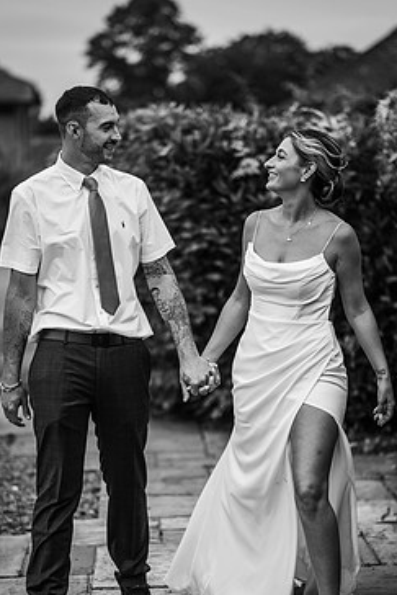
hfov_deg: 13.1
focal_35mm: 105
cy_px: 355
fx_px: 1735
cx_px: 213
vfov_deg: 19.4
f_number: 1.8
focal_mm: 85
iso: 100
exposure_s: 1/1600
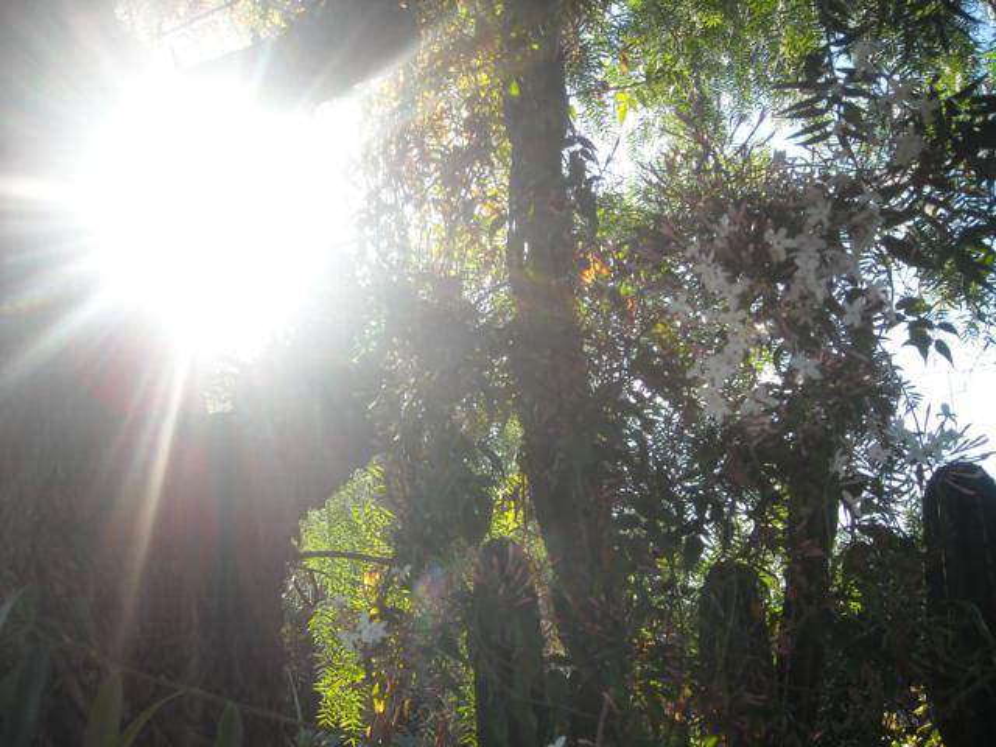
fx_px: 1007
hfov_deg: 52.6
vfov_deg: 40.7
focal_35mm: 35
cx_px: 498
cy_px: 374
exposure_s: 1/250
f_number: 2.8
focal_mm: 5.7
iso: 64
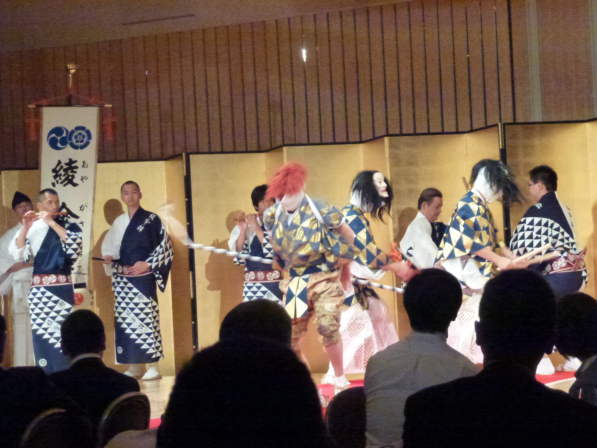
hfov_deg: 20.4
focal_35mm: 96
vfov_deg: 15.4
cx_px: 298
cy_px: 224
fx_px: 1656
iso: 1600
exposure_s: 1/100
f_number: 5
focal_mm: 17.3
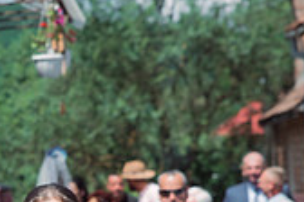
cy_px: 311
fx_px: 2229
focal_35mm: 264
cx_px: -55
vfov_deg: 5.2
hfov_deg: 7.7
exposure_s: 1/1000
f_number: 4.5
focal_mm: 70
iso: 250
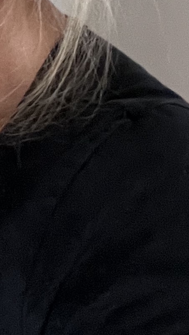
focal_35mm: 126
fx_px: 1122
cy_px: -148
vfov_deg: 15.8
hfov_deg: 9.3
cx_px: -132
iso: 800
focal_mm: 2.71
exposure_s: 1/16
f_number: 2.2
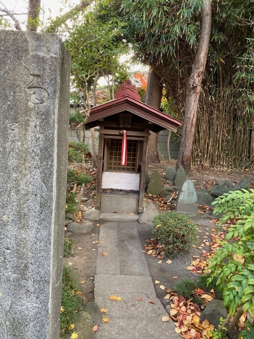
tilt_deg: -6.0
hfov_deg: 53.1
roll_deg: -2.2
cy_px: 170
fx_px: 254
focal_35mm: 26
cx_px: 127
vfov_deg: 67.3
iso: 80
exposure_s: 1/122
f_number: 1.8
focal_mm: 4.25
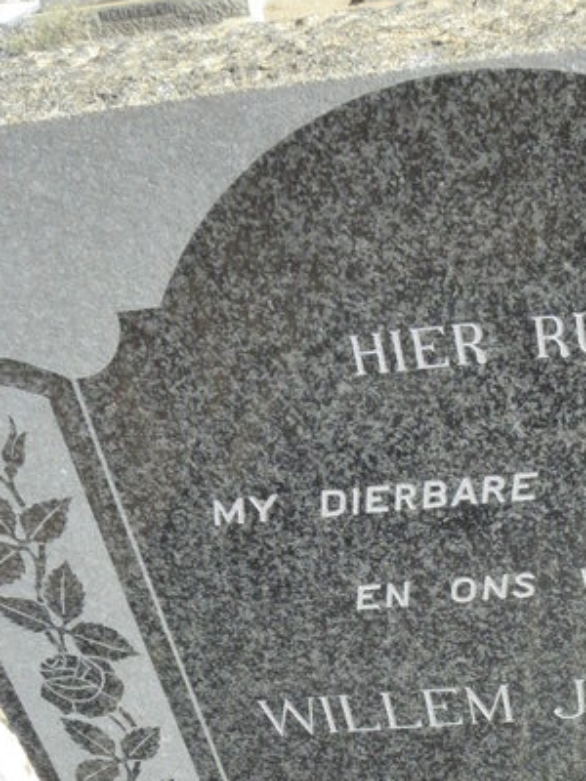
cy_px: 693
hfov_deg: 26.6
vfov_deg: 34.9
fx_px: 1174
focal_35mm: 52
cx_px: 574
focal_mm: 4.6
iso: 200
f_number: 6.3
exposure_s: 1/400
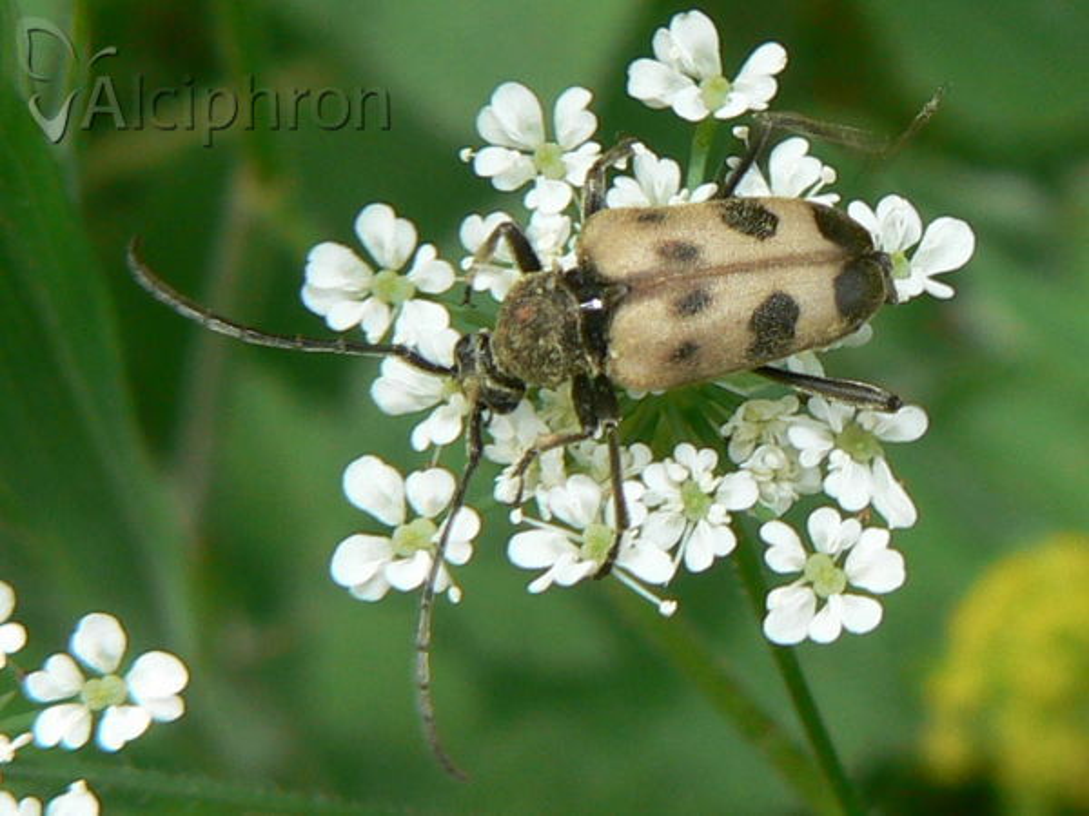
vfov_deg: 39.7
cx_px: 544
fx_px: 1133
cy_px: 408
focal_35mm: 36
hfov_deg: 51.4
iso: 80
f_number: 4
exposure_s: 1/50
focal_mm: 6
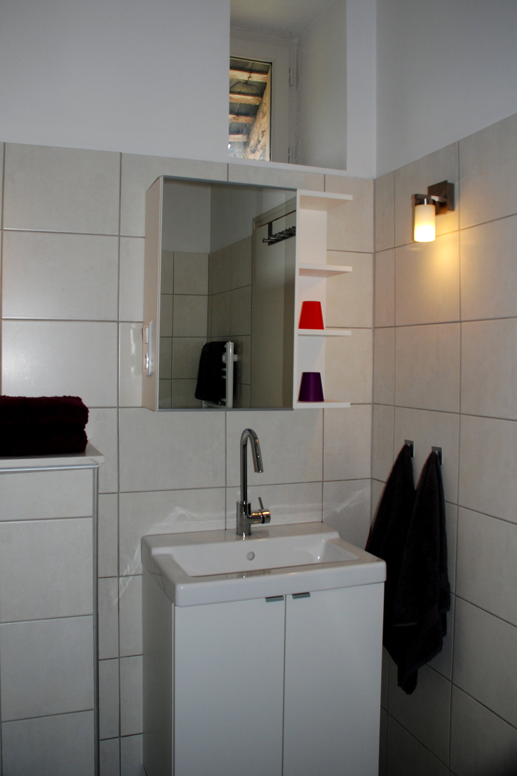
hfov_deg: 43.6
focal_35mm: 30
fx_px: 647
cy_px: 388
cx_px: 258
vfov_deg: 61.9
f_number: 3.8
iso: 200
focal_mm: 20
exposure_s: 1/60
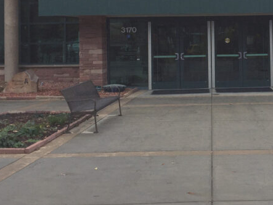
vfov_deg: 21.5
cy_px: 27
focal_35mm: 67
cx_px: 253
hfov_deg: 27.8
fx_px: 528
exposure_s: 1/648
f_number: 2.2
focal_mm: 4.15
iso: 32
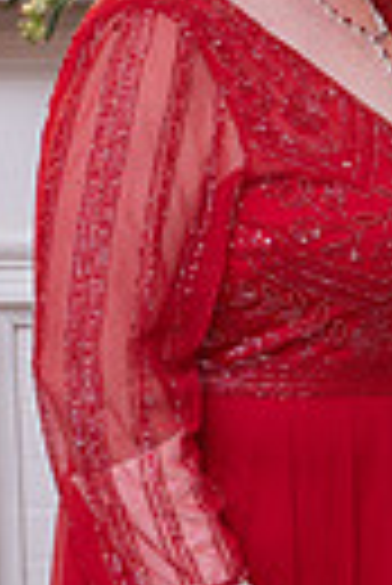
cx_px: 532
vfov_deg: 11.6
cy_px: 423
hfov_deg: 7.7
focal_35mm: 176
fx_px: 2867
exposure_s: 1/80
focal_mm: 51
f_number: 4.5
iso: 800
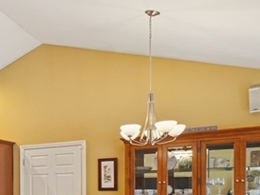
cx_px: -118
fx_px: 405
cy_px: 197
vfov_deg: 25.6
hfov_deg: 26.8
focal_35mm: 54
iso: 400
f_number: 8
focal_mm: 15
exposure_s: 1/30
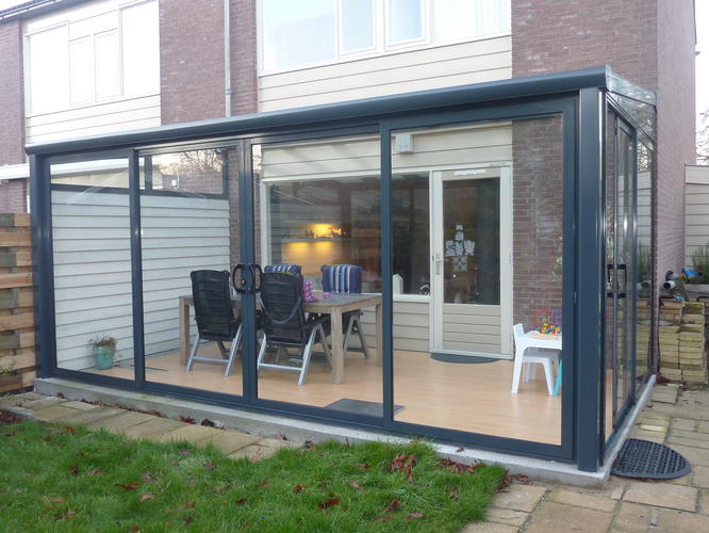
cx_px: 354
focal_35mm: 30
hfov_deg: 59.9
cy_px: 266
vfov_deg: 46.8
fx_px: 615
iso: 100
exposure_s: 1/8
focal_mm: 4.1
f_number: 3.3
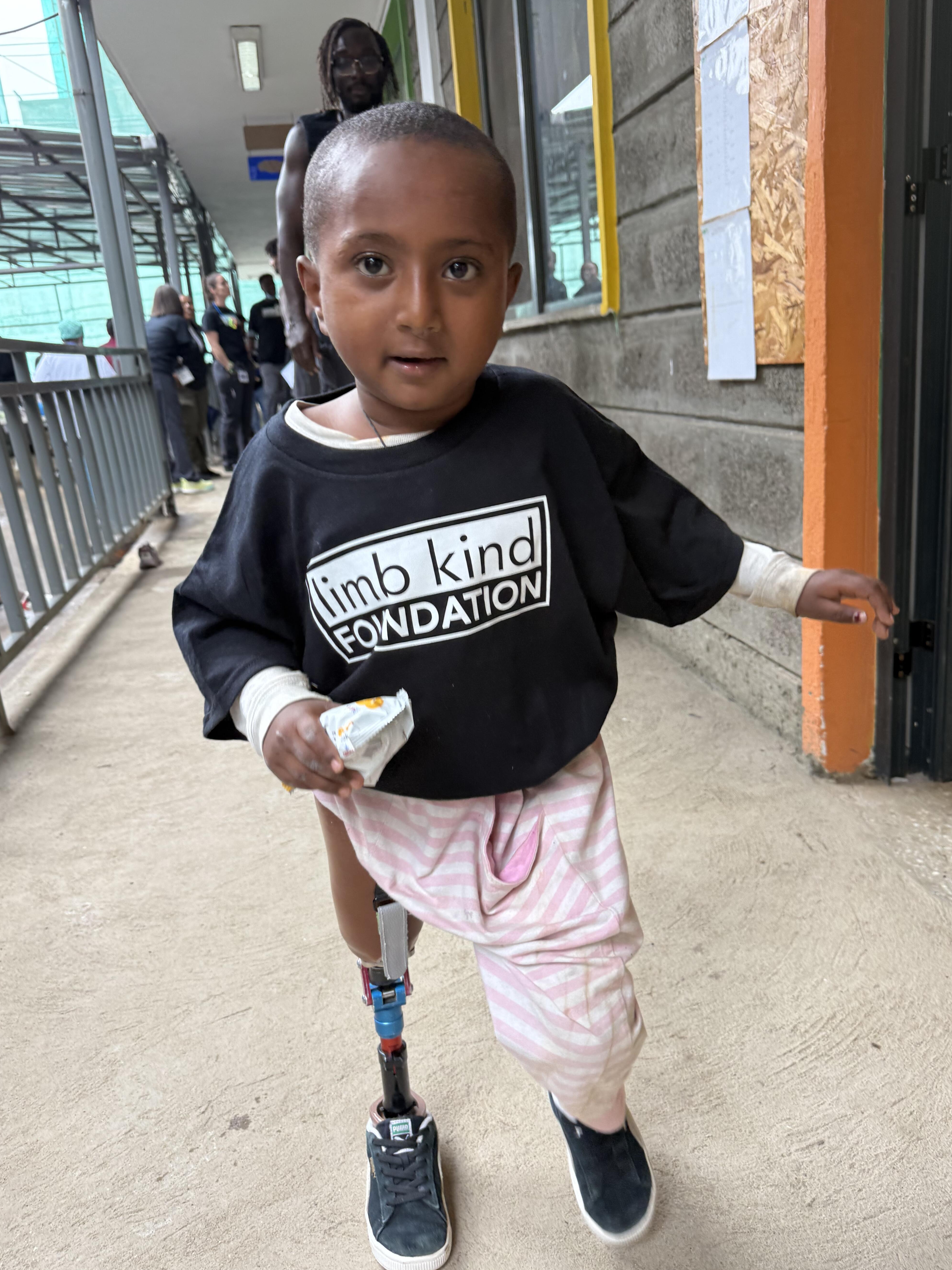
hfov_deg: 53.0
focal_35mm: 26
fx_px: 954
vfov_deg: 67.3
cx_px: 495
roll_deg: +4.8
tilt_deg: -11.7
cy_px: 638
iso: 50
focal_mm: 6.76
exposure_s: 1/100
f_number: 1.78
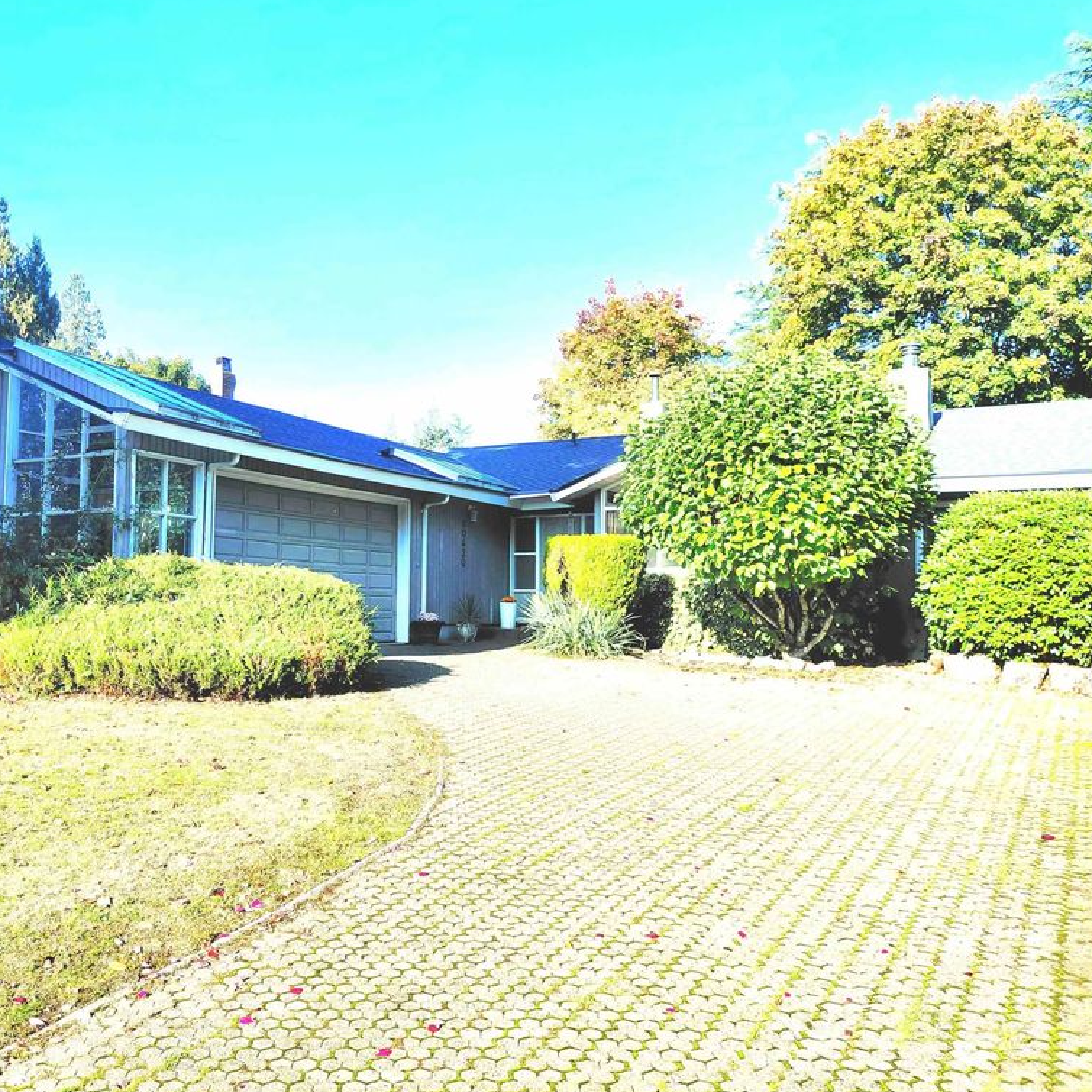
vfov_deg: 54.0
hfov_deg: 53.2
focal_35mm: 30
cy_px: 540
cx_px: 387
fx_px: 1071
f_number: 1.8
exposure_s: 1/1429
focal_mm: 4.69
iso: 50
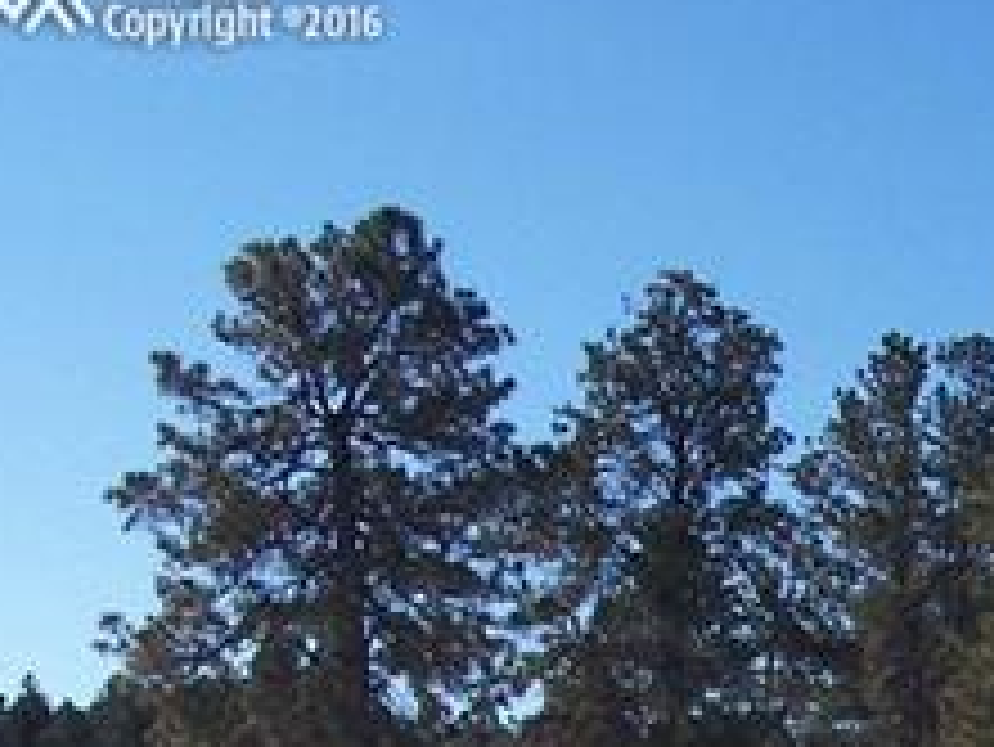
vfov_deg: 13.0
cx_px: 1264
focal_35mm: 110
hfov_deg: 16.9
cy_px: 976
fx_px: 3160
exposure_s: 1/500
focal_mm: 6.3
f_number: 5.6
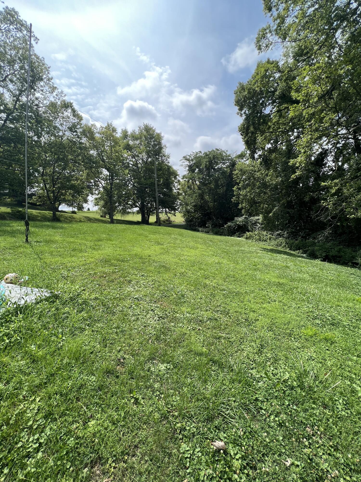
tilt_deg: -6.2
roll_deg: +0.1
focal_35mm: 13
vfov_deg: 106.2
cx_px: 180
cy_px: 241
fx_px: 181
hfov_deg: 89.9
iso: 32
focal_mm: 1.57
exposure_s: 1/847
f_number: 1.8
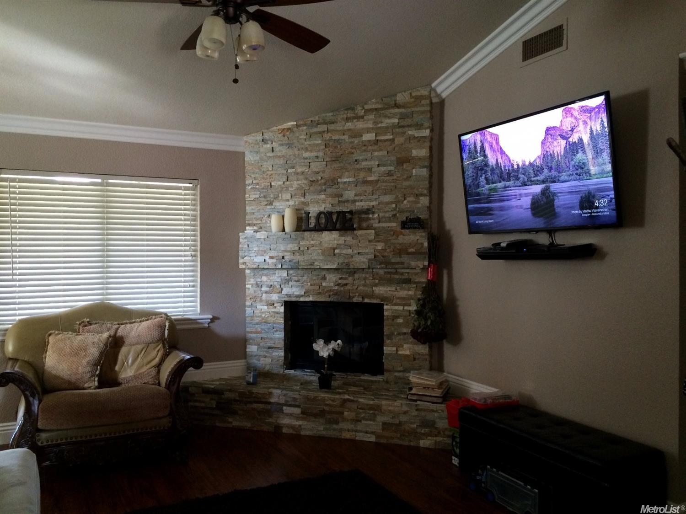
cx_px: 343
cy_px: 257
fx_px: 575
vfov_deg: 48.2
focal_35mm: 29
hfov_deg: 61.7
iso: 250
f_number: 2.2
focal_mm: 4.15
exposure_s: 1/24
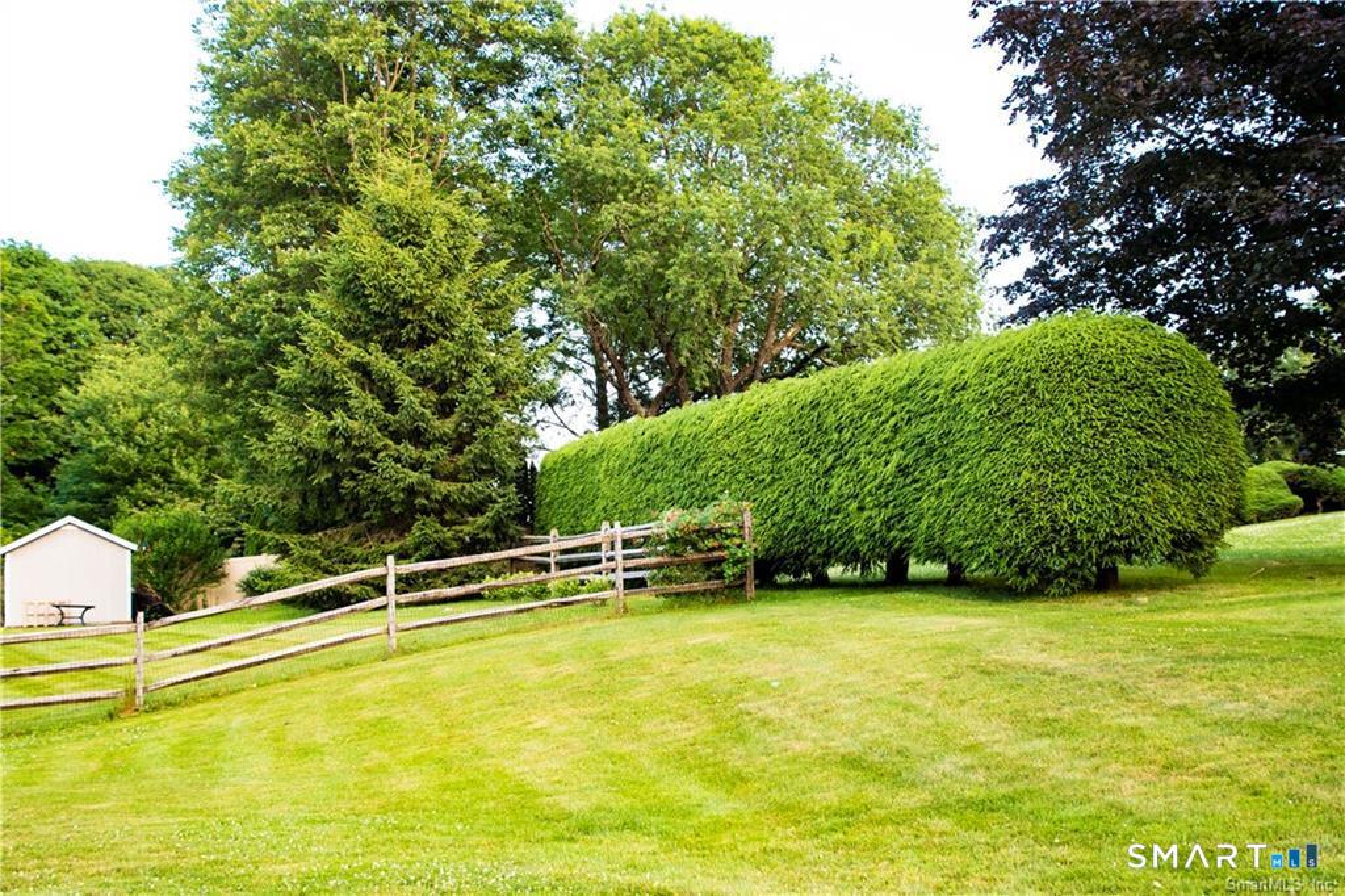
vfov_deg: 28.1
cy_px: 448
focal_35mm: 48
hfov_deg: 41.1
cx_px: 672
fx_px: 1793
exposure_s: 1/60
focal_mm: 32
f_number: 4
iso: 400
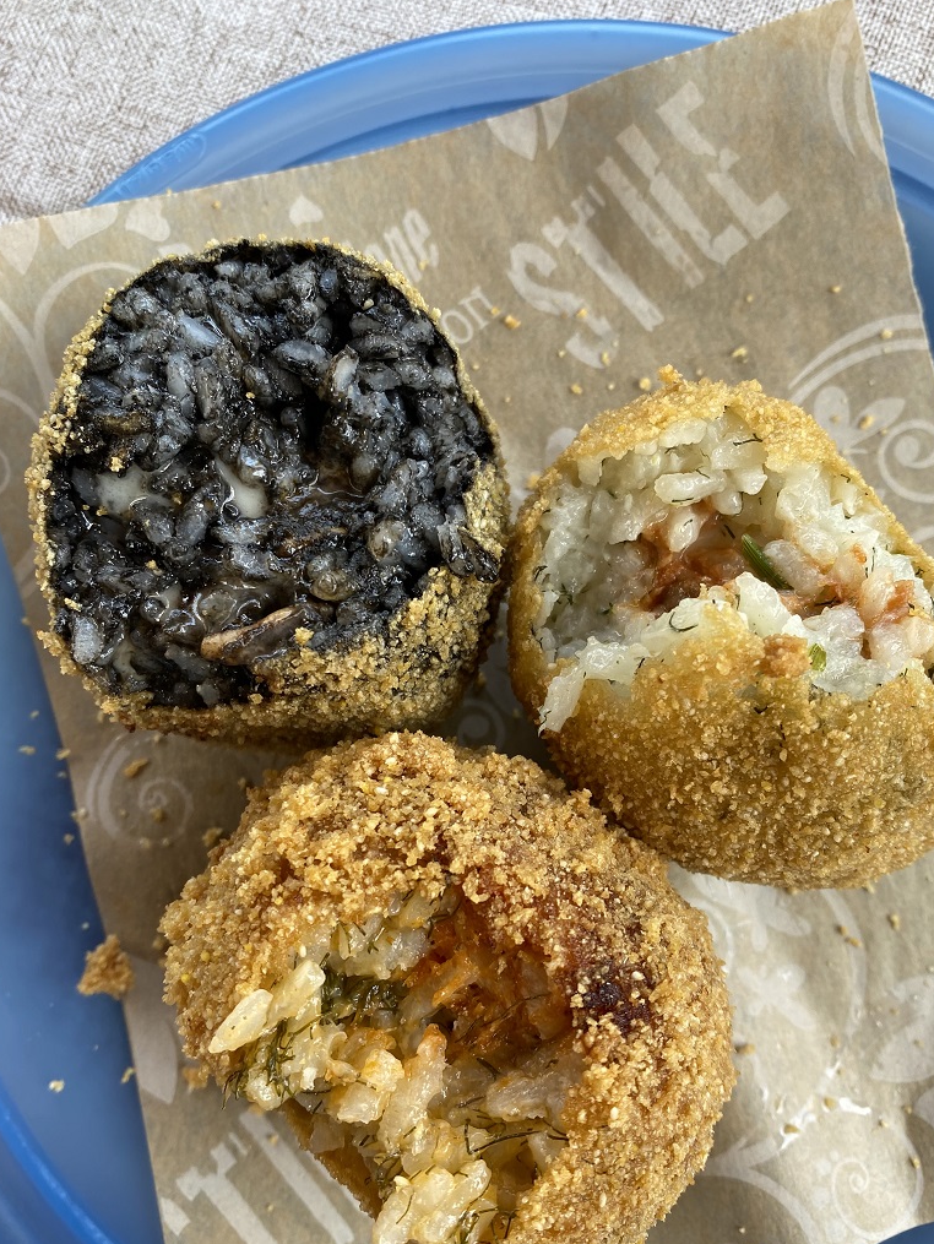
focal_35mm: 31
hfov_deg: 45.4
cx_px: 500
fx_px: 1115
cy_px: 688
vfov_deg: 58.2
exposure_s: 1/131
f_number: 1.8
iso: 32
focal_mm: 4.25
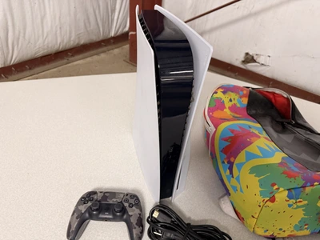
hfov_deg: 71.6
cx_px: 160
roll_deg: -7.7
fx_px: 222
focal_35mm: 24
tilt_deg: -33.4
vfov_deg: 56.8
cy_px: 120
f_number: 1.78
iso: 320
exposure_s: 1/60
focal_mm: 6.76
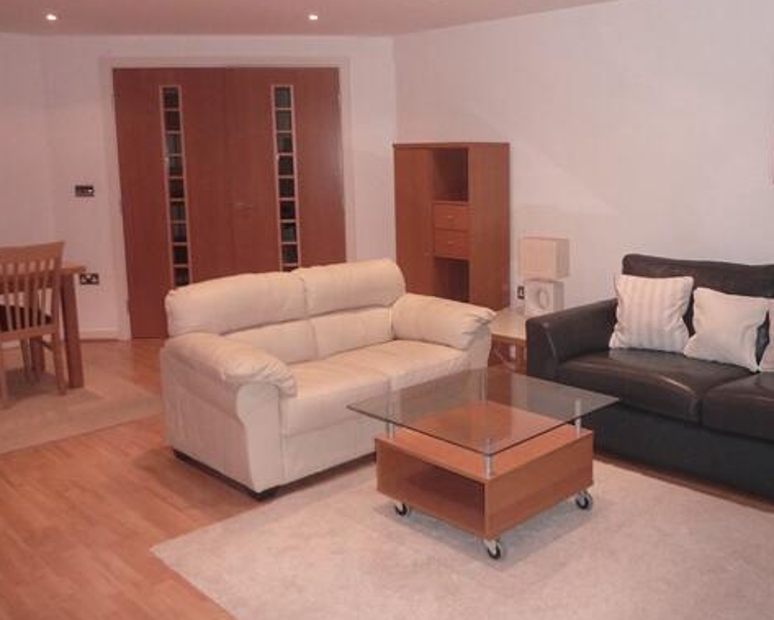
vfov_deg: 44.5
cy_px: 268
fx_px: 756
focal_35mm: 33
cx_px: 514
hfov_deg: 53.2
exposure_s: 1/30
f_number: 3.3
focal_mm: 4.1
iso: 250
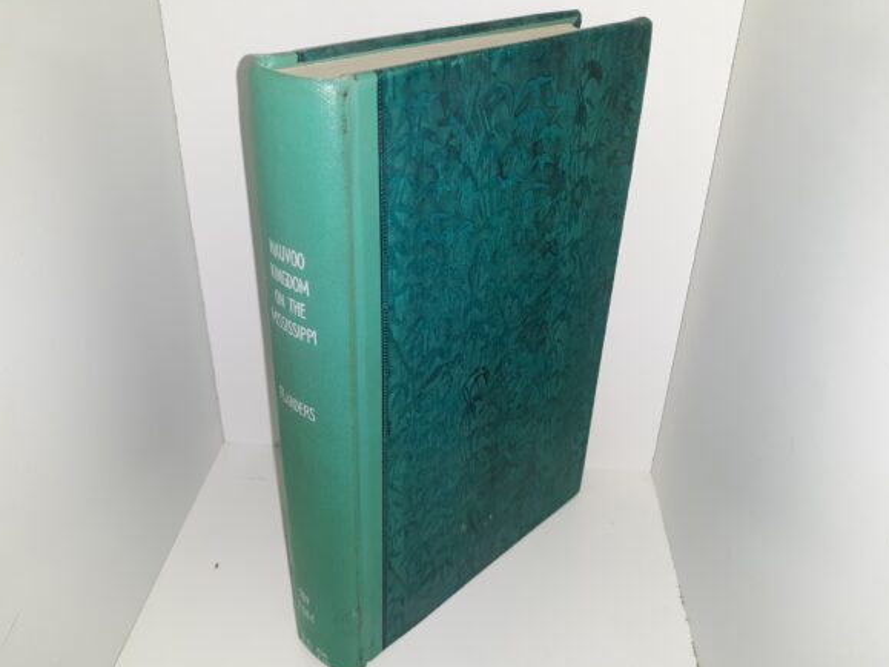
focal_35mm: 29
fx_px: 745
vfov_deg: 48.2
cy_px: 340
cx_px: 436
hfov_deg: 61.7
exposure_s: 1/120
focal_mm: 3.7
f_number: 1.7
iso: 50
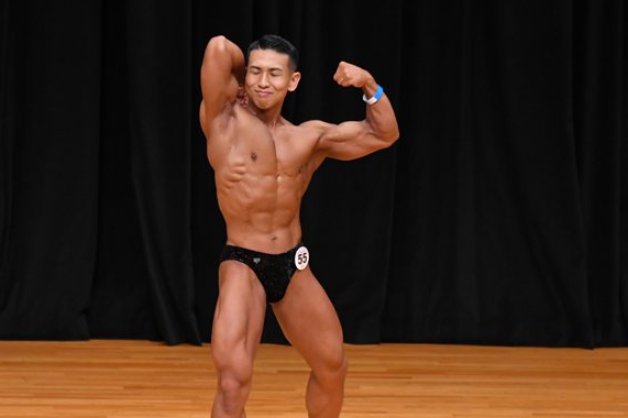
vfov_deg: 3.5
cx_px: 288
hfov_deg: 5.3
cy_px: 263
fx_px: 6747
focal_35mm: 387
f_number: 5.6
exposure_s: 1/400
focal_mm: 190
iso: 3200
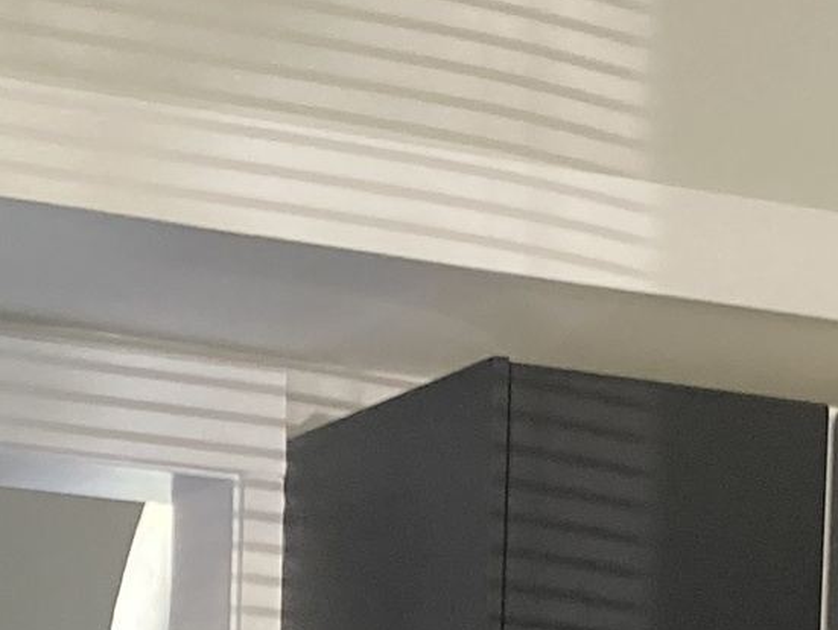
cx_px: 231
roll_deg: -2.0
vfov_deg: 8.5
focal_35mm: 156
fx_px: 3779
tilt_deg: -4.2
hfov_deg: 12.6
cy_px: 1622
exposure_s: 1/60
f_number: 1.8
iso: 100
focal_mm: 3.99
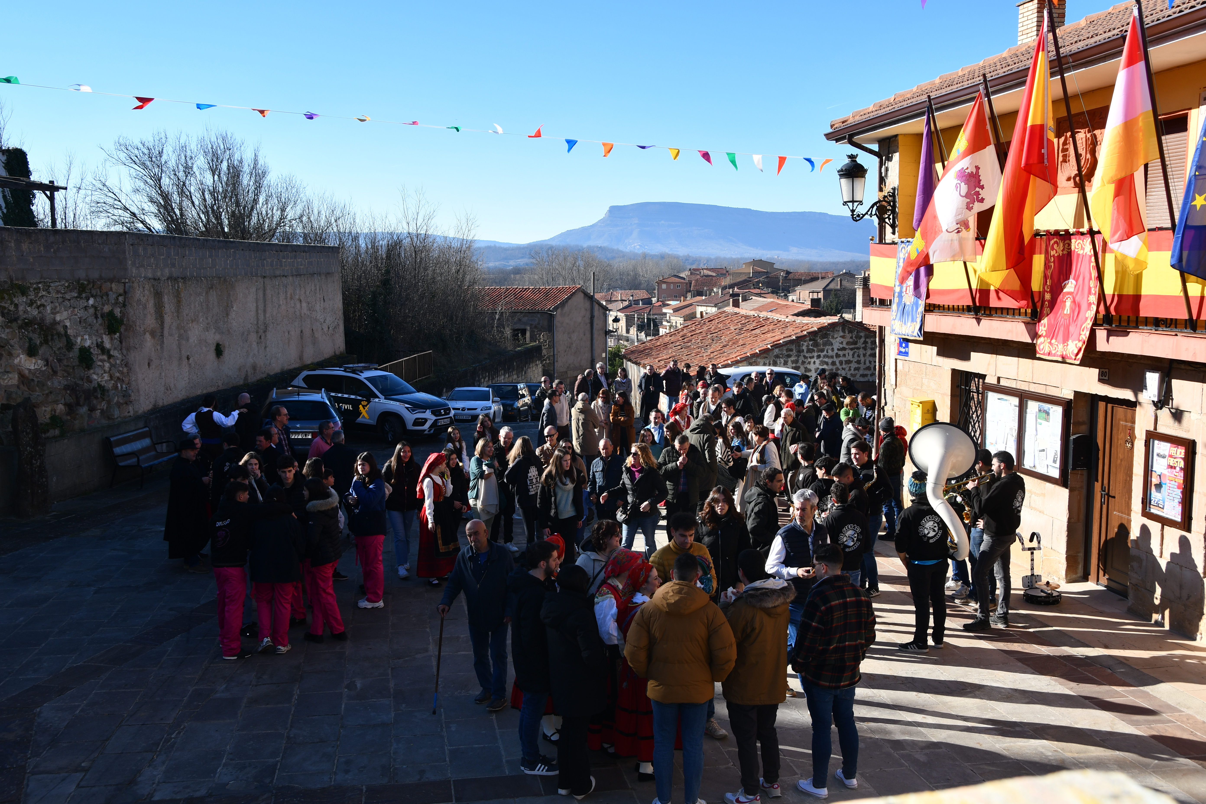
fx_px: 1206
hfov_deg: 53.1
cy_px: 402
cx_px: 603
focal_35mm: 36
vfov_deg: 36.9
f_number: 8
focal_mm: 24
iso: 100
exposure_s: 1/250
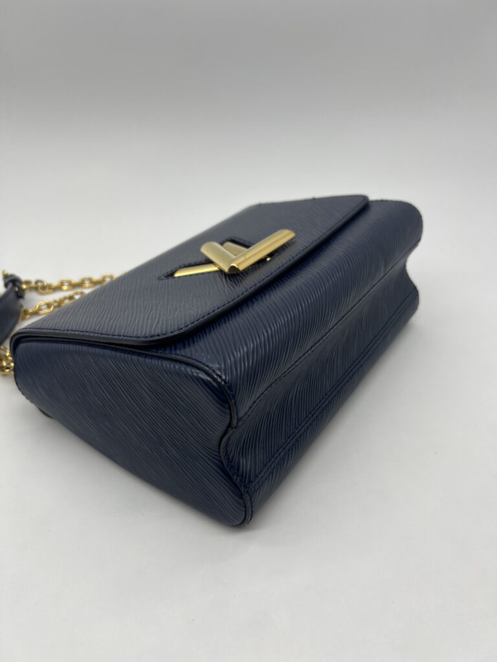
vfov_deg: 67.3
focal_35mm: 26
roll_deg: +1.1
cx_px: 248
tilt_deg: -32.8
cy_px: 331
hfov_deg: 53.1
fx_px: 498
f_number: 1.5
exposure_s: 1/262
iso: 40
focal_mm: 5.7
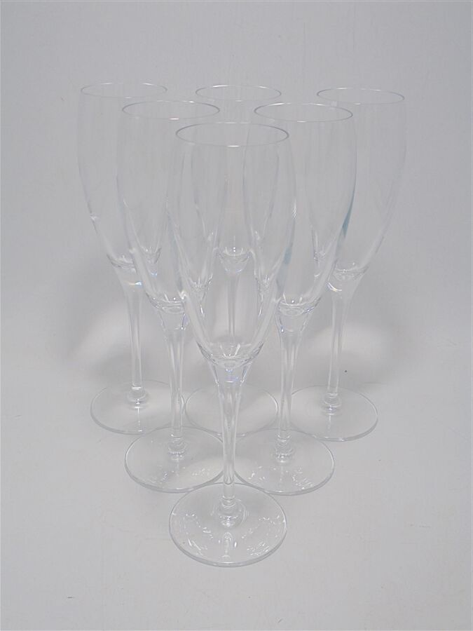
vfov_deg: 49.0
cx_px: 236
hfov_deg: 37.7
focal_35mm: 38
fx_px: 692
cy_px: 316
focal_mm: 6.9
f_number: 4.2
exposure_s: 1/50
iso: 100
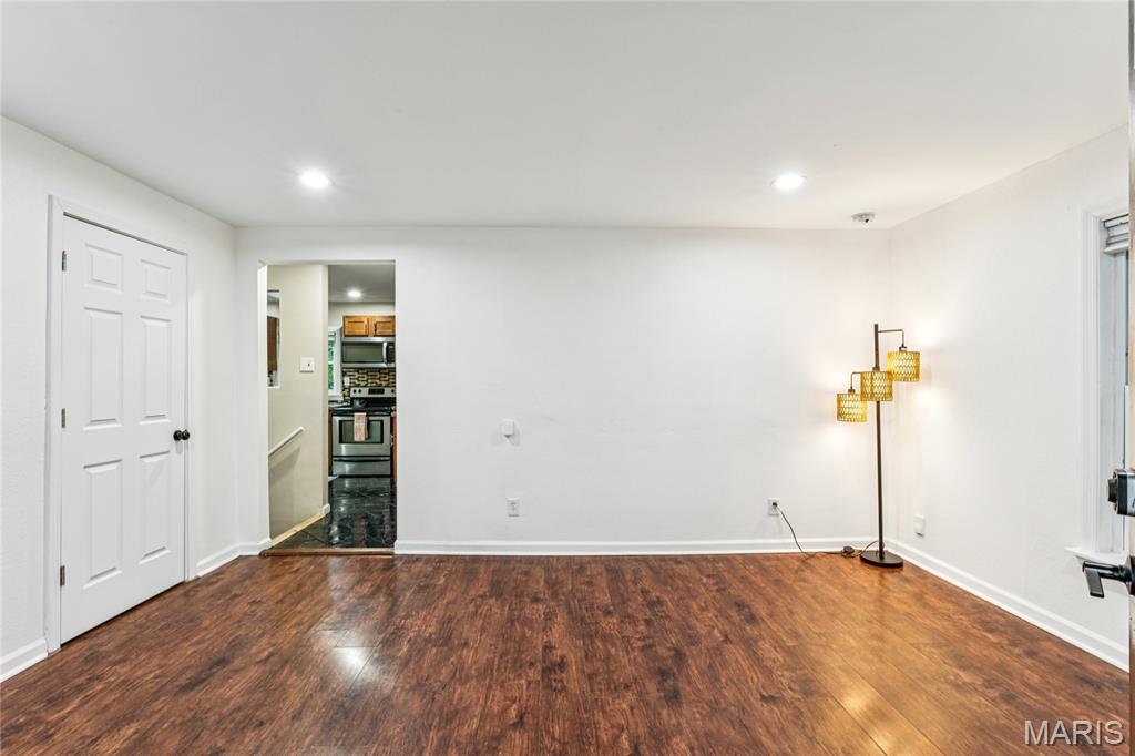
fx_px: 501
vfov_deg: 74.1
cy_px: 378
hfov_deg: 97.1
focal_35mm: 16
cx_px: 568
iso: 320
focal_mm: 15.9
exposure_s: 1/4
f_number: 13
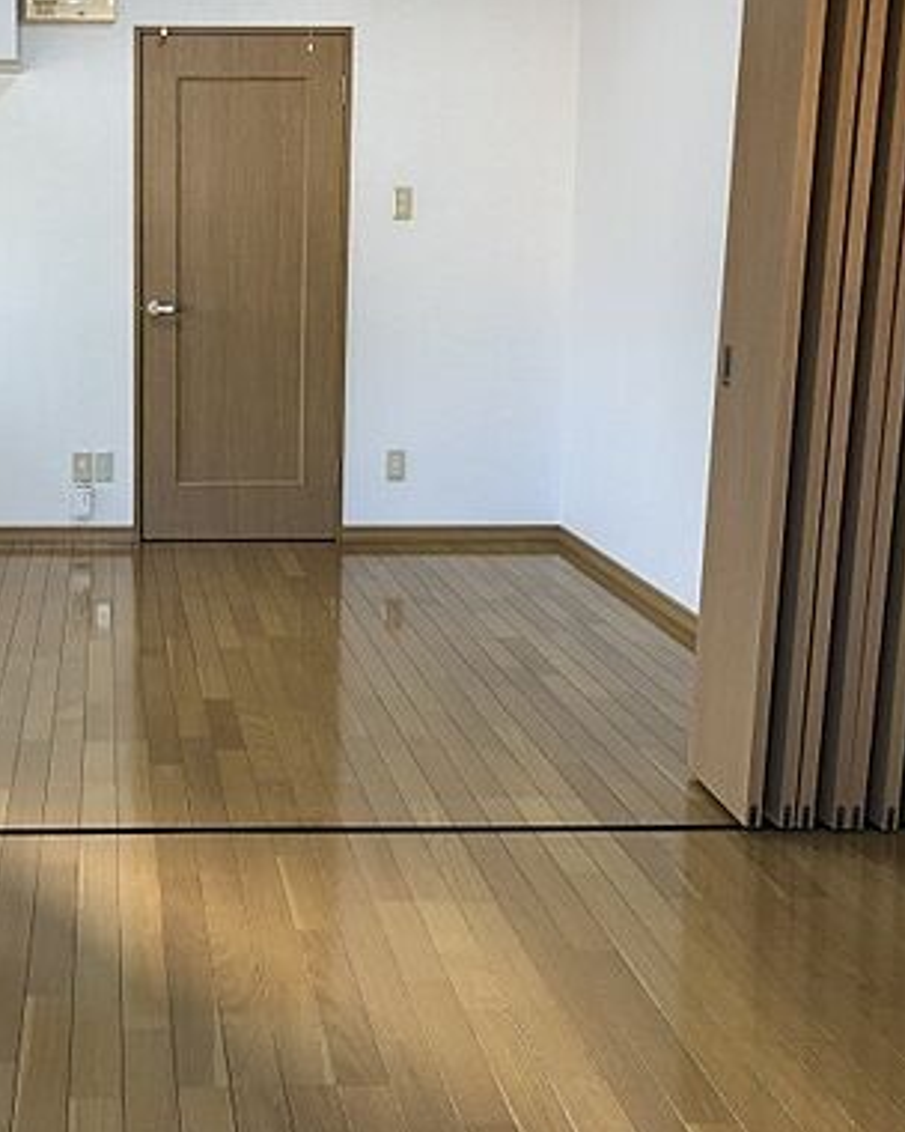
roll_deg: +0.9
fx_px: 1540
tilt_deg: -8.4
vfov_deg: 40.2
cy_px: 453
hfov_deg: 31.5
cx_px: 131
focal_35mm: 46
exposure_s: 1/30
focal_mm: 4
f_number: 1.8
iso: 25
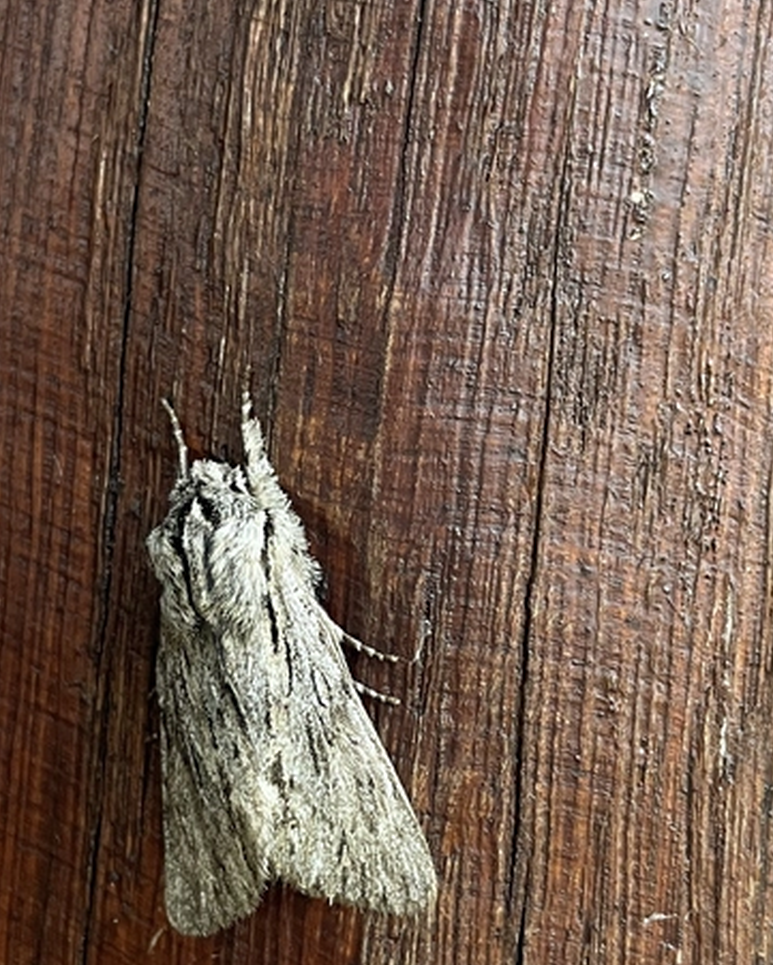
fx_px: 1029
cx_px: 263
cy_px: 629
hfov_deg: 40.7
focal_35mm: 36
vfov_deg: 49.5
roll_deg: -8.0
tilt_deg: +1.6
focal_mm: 4.2
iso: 160
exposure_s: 1/60
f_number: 1.6
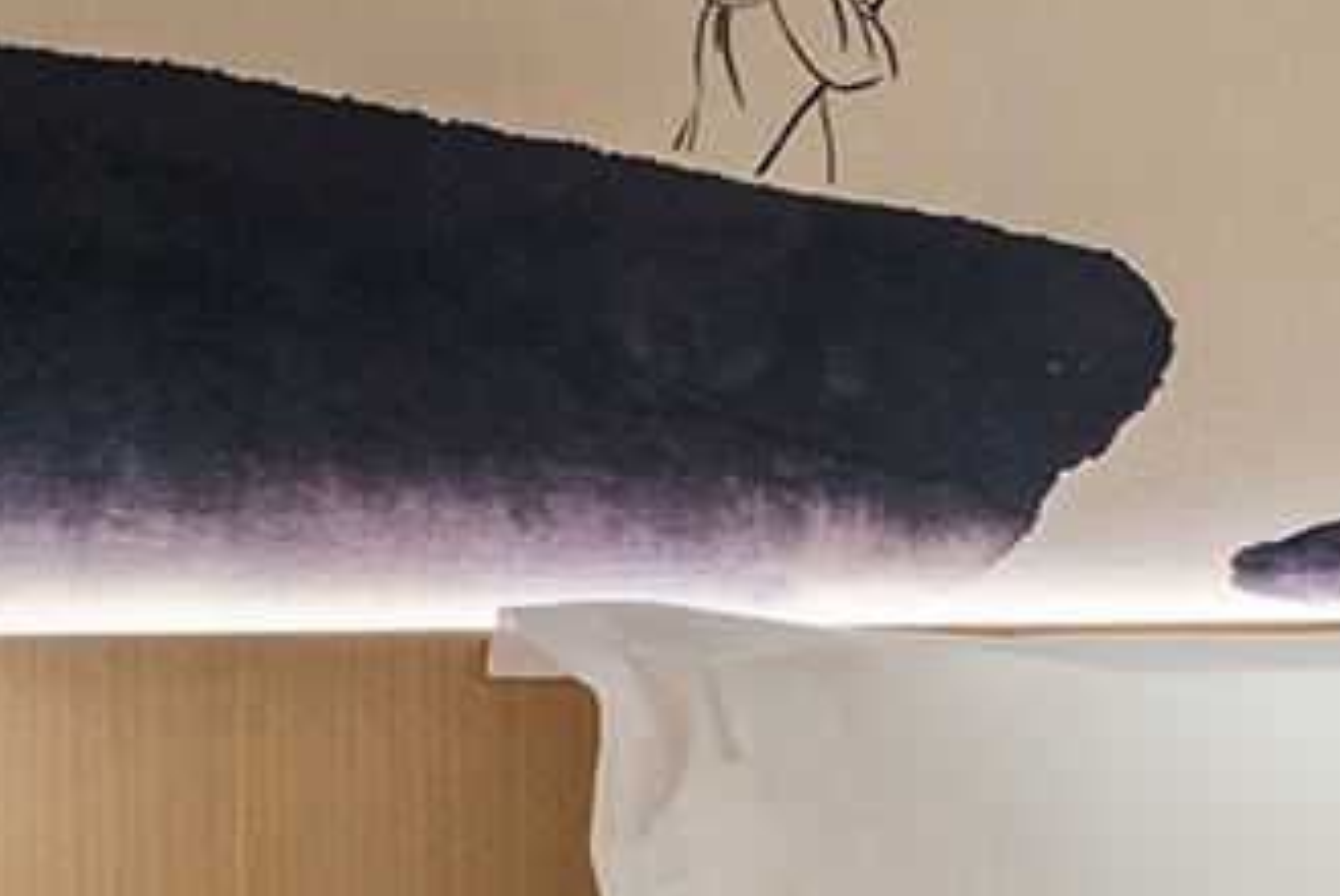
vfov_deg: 16.7
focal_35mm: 82
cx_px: 3442
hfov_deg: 13.9
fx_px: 3055
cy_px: 511
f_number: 11
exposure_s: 1.6
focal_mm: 15
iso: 100
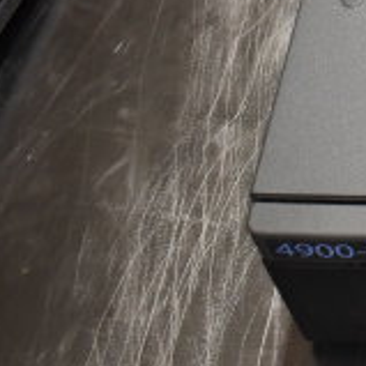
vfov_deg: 17.4
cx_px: 684
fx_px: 1172
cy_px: 26
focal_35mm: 98
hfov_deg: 15.1
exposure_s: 1/30
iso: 1100
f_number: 3.5
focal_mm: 20
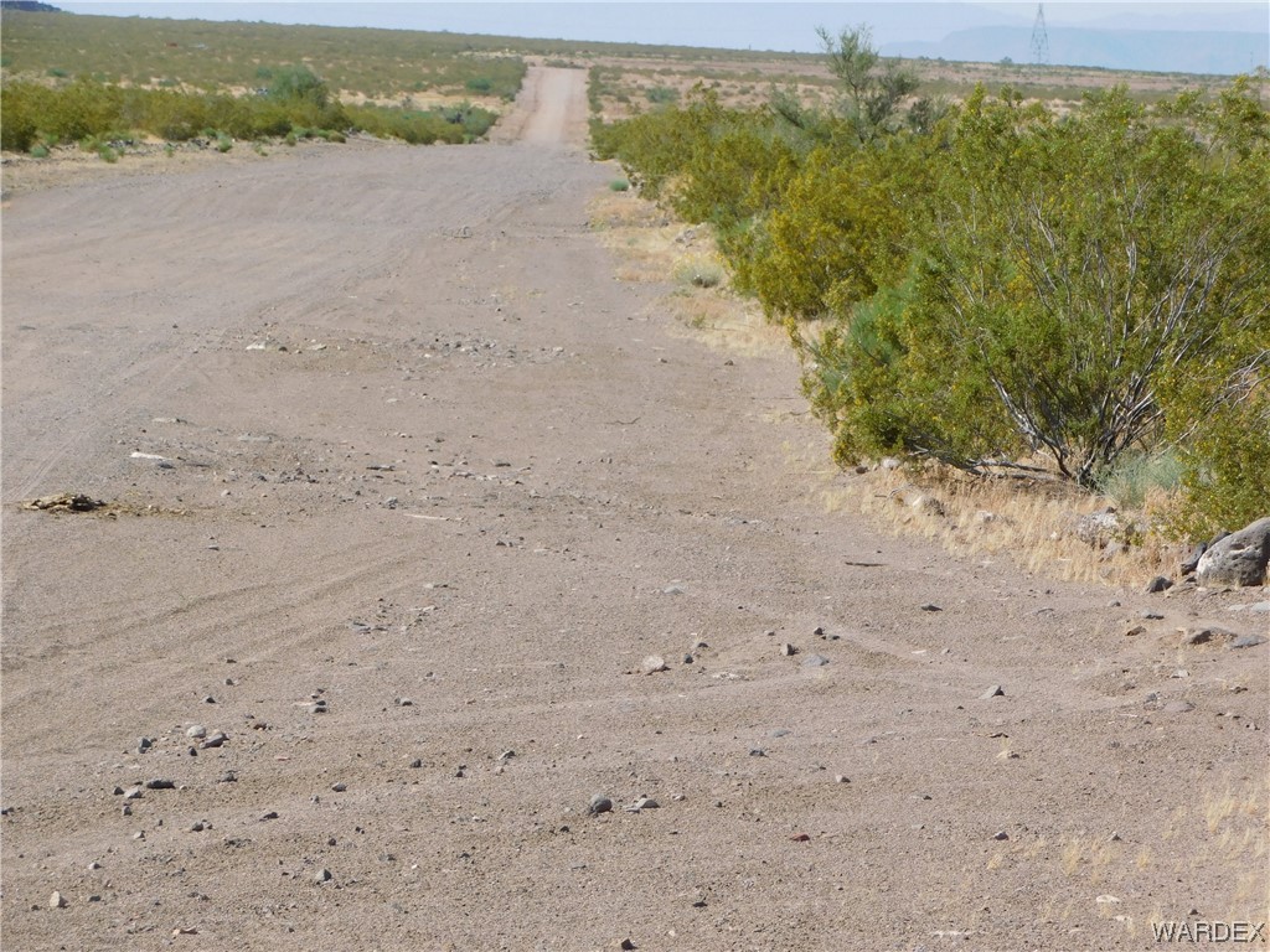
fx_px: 7411
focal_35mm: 202
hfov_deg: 9.8
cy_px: 476
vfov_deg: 7.4
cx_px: 635
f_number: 5.4
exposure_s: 1/500
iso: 125
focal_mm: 35.9
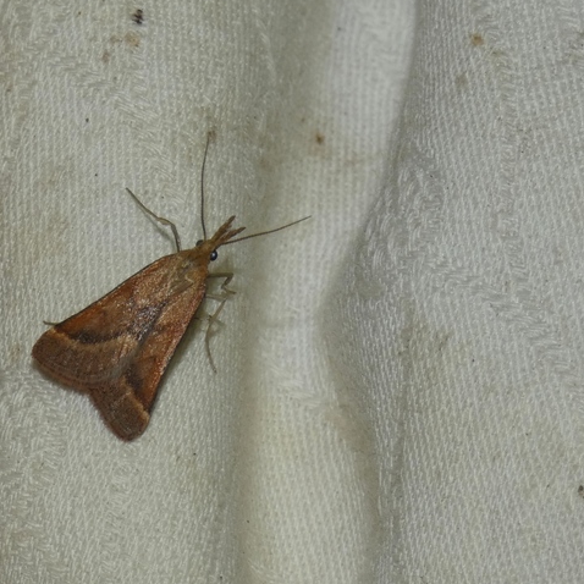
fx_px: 3760
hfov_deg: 8.9
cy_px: 319
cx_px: 142
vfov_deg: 8.9
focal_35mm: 197
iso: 80
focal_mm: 22.4
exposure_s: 1/60
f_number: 5.2
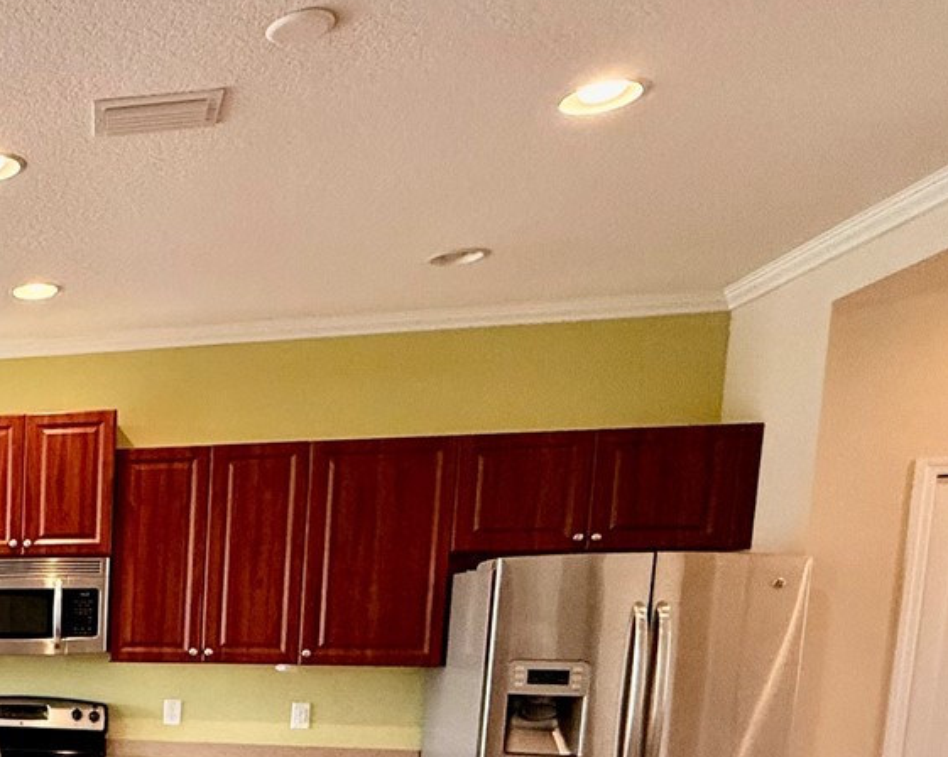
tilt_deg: -6.1
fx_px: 1093
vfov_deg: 34.9
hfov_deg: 36.2
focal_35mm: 39
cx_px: -193
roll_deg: -0.5
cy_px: 743
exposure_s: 1/120
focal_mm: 2.22
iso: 250
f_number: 2.2
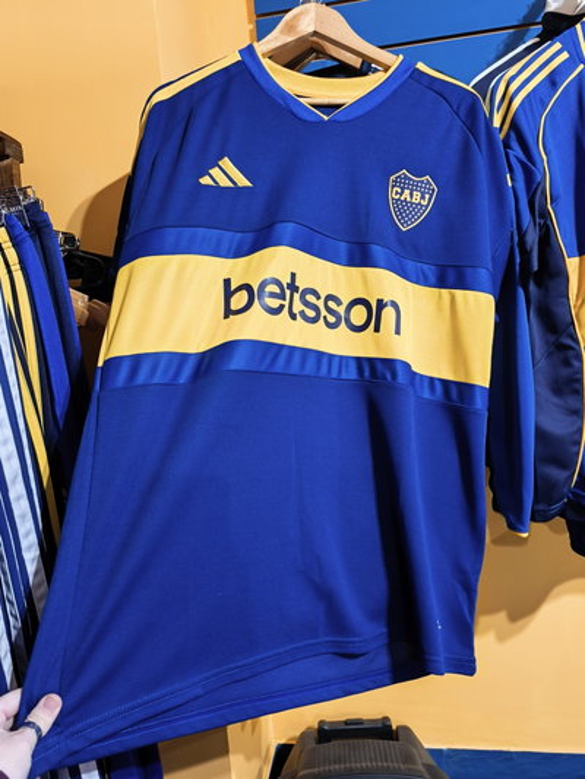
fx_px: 518
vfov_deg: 73.9
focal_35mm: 23
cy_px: 390
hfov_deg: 58.9
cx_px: 292
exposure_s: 1/25
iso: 2500
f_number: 1.65
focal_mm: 6.14
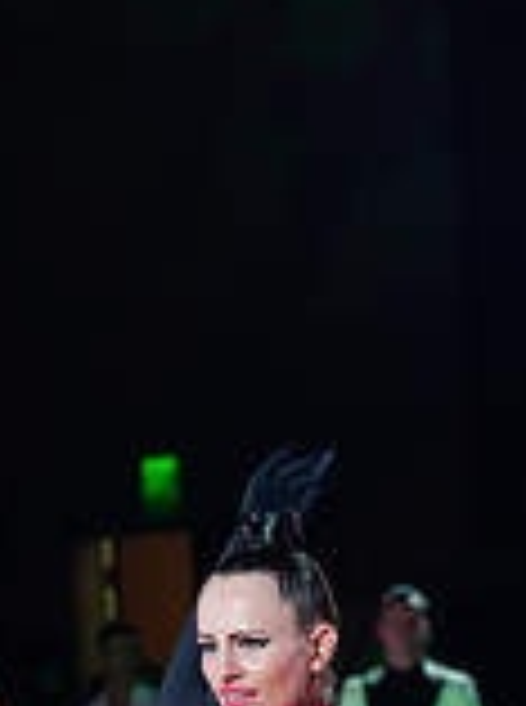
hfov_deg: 3.9
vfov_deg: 5.3
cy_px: 1097
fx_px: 7609
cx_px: 636
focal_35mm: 374
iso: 3200
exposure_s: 1/320
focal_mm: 105
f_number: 4
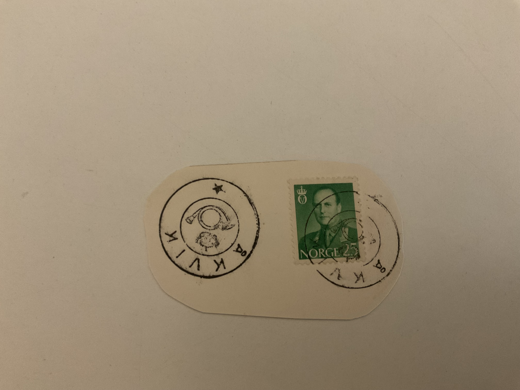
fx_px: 436
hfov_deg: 61.7
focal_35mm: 29
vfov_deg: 48.2
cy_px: 195
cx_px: 260
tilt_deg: -77.3
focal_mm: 3
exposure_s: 1/40
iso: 250
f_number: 1.8
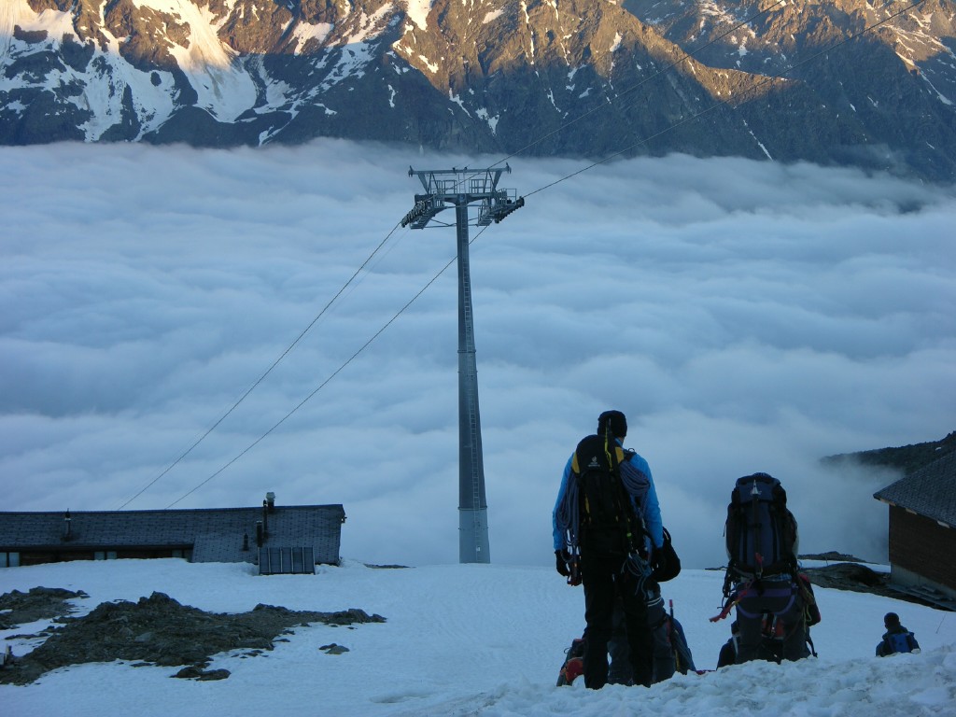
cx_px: 478
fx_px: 3038
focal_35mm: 110
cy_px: 358
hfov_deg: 17.9
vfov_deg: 13.5
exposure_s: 1/72.3
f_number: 3.7
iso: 50
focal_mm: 27.3
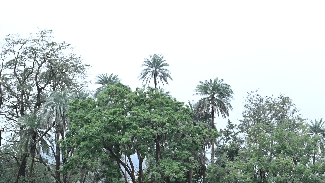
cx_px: 226
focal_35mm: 75
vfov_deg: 15.4
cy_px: 234
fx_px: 646
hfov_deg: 28.0
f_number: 6.3
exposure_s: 1/320
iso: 320
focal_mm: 27
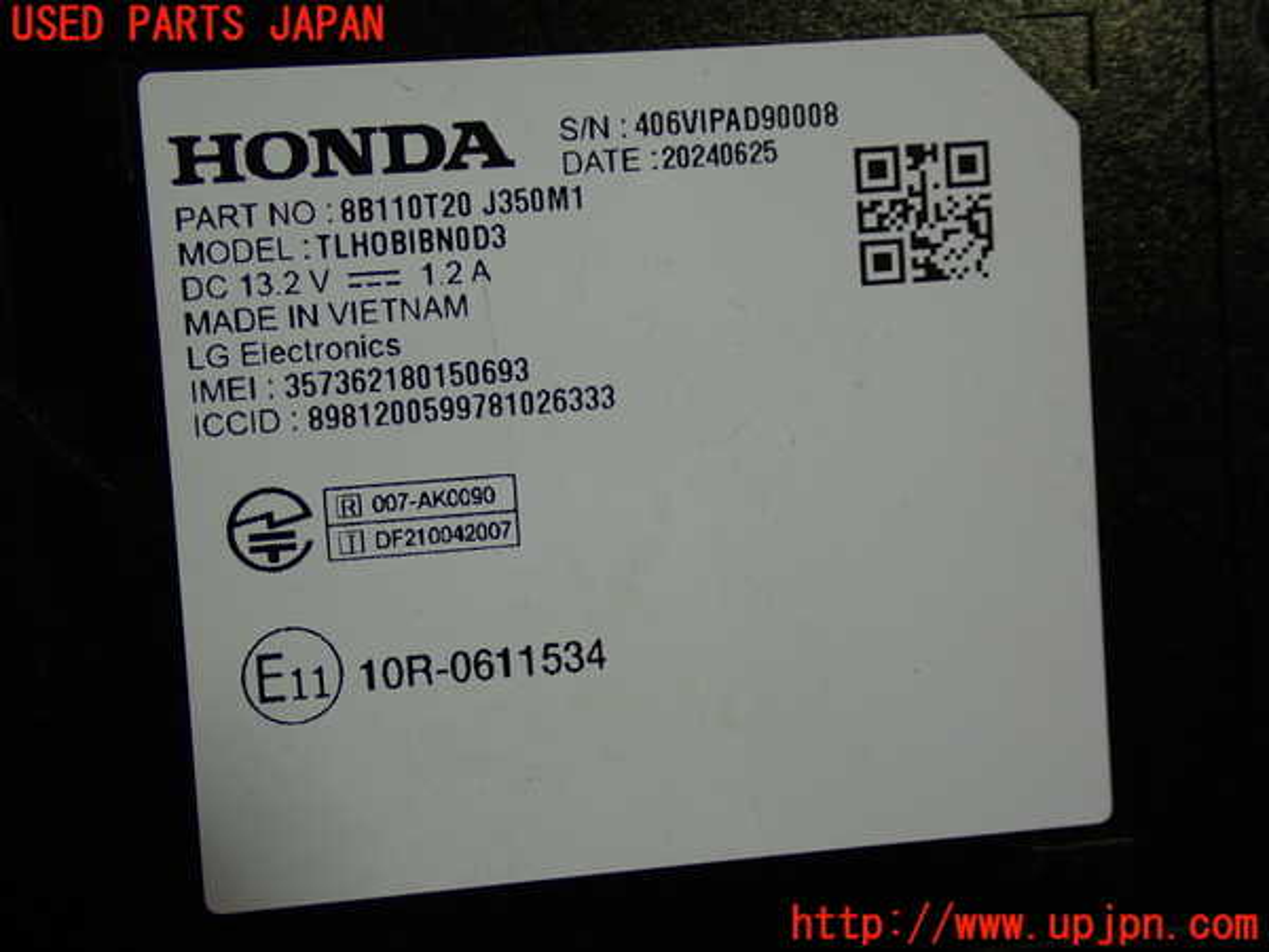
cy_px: 476
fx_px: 1980
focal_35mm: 54
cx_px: 634
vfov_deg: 27.0
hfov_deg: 35.5
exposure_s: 1/80
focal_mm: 9.65
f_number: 3.3
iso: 200
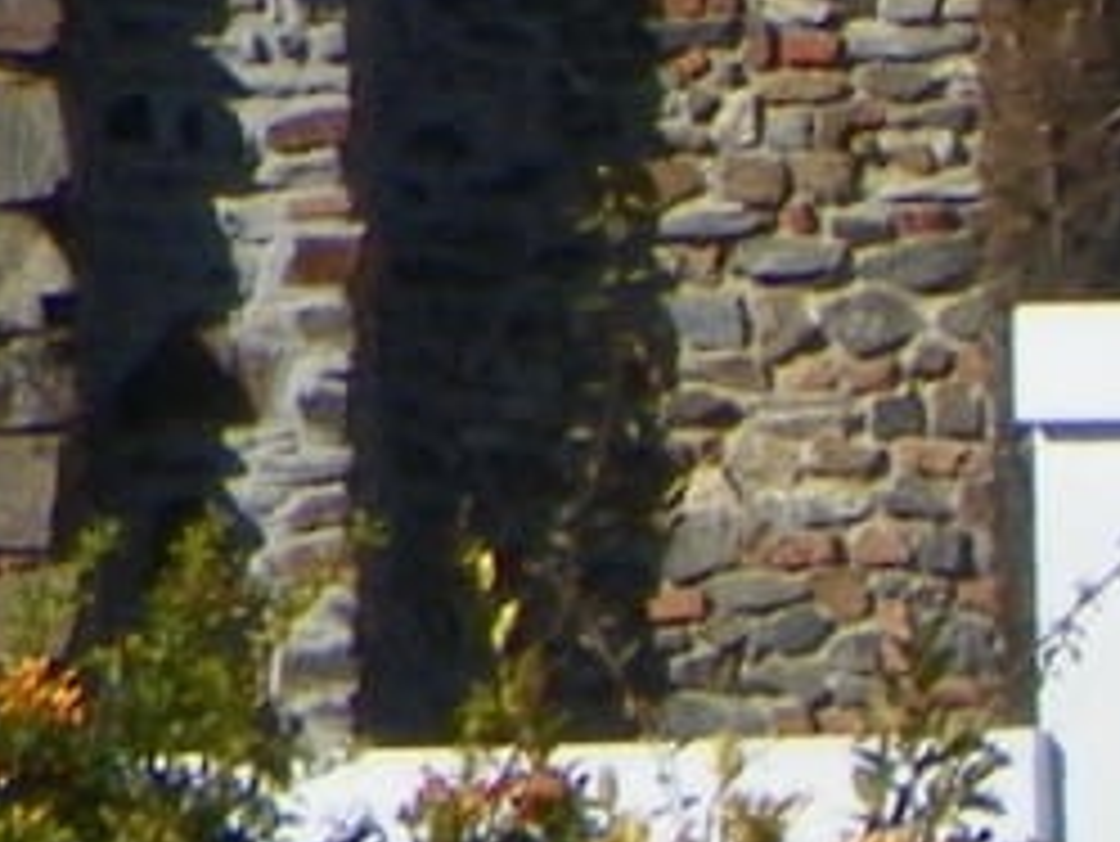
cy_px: -1707
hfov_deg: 1.2
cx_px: -2173
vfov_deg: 0.9
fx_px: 51404
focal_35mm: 1588
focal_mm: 44
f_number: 5.6
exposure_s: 1/500
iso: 64
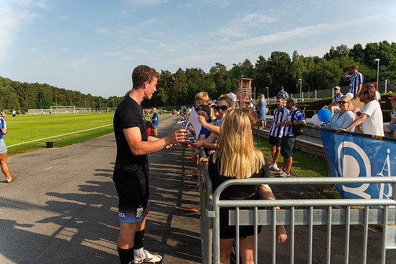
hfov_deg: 73.7
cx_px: 198
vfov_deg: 53.2
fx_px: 264
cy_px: 132
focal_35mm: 24
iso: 250
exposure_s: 1/1600
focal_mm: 24
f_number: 4
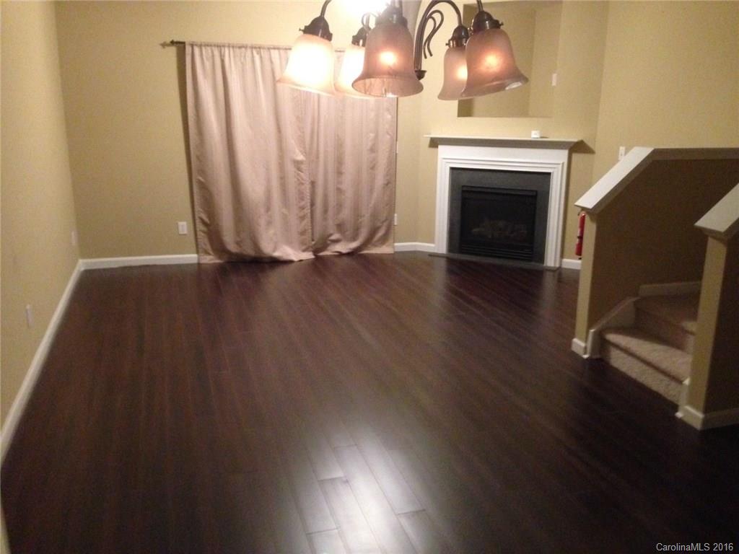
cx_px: 370
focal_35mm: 33
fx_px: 705
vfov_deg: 42.9
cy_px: 277
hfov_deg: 55.4
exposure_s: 1/15
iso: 640
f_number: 2.4
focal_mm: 4.12
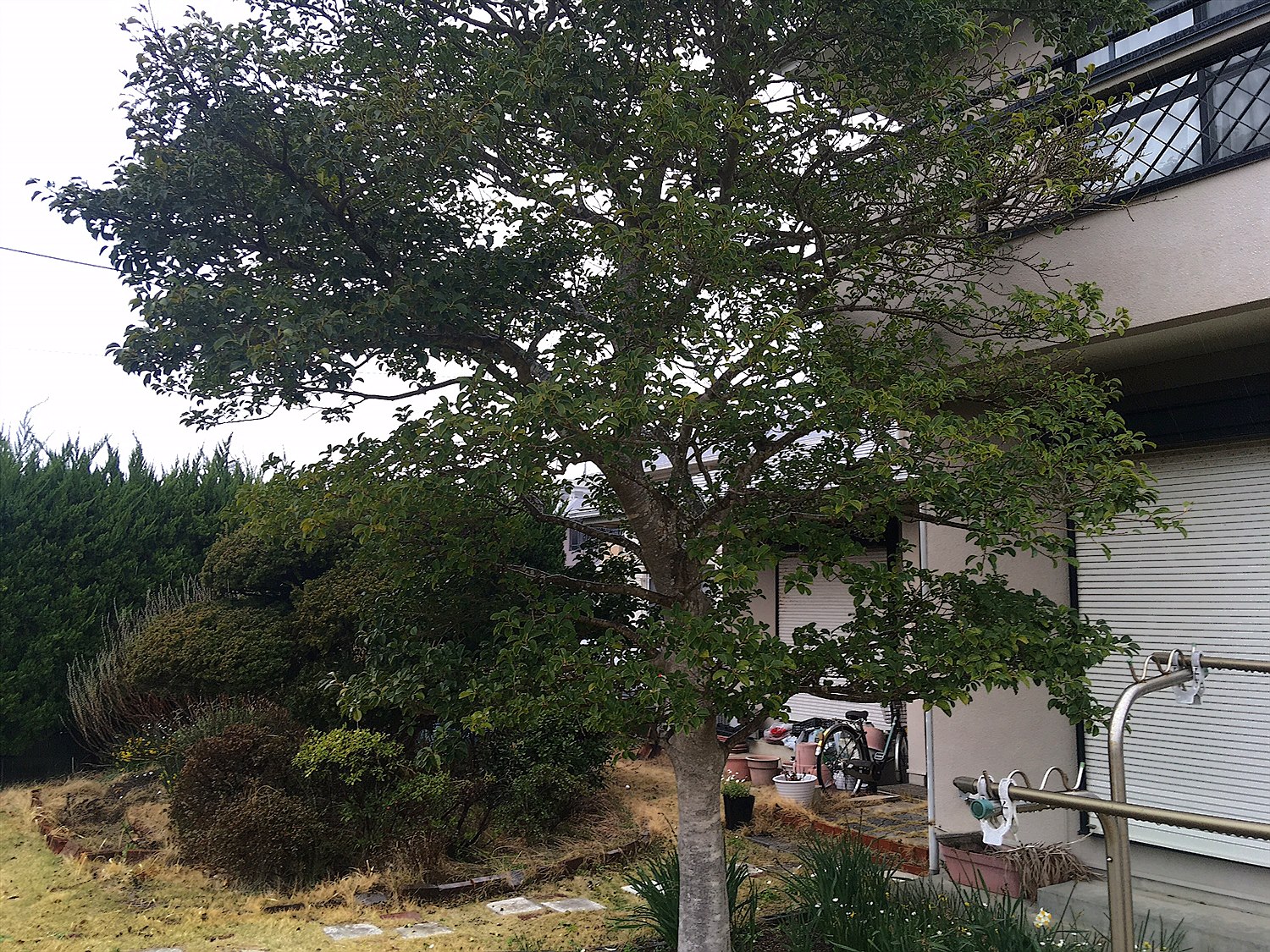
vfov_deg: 48.2
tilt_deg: +5.8
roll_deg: +0.2
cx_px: 635
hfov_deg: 61.7
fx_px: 1064
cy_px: 476
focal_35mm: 29
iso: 25
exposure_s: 1/120
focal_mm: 4.15
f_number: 2.2
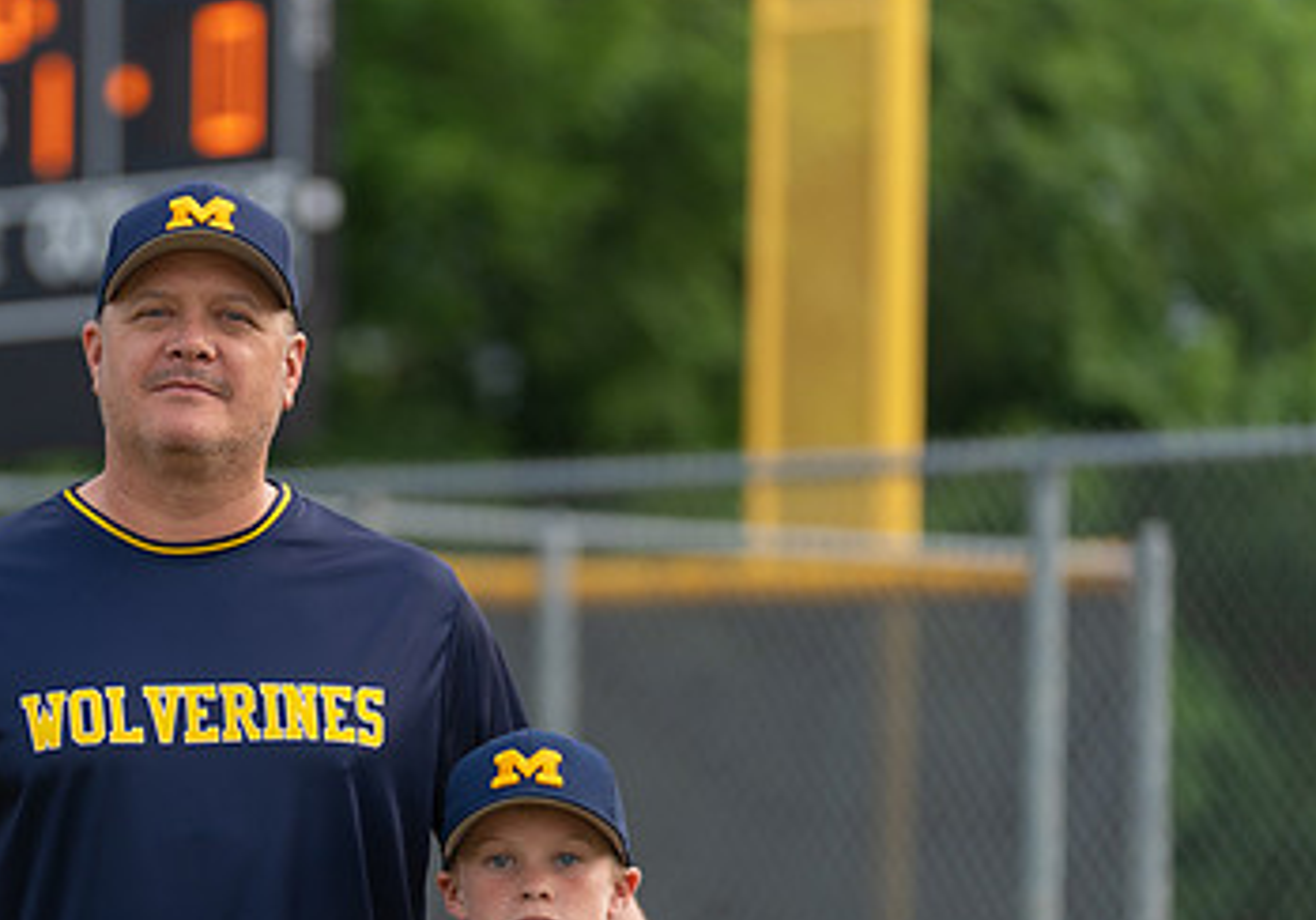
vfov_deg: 5.8
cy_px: 600
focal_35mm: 246
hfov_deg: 8.2
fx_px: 9129
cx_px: 152
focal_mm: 138
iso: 200
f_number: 2.8
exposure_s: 1/320
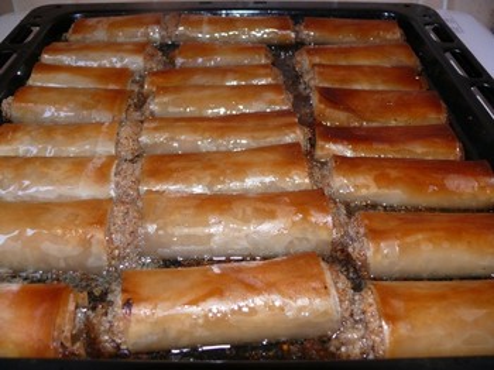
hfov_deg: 52.7
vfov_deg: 40.7
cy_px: 185
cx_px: 247
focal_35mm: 35
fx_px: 499
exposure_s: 1/30
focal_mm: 7.4
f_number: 2.8
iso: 100
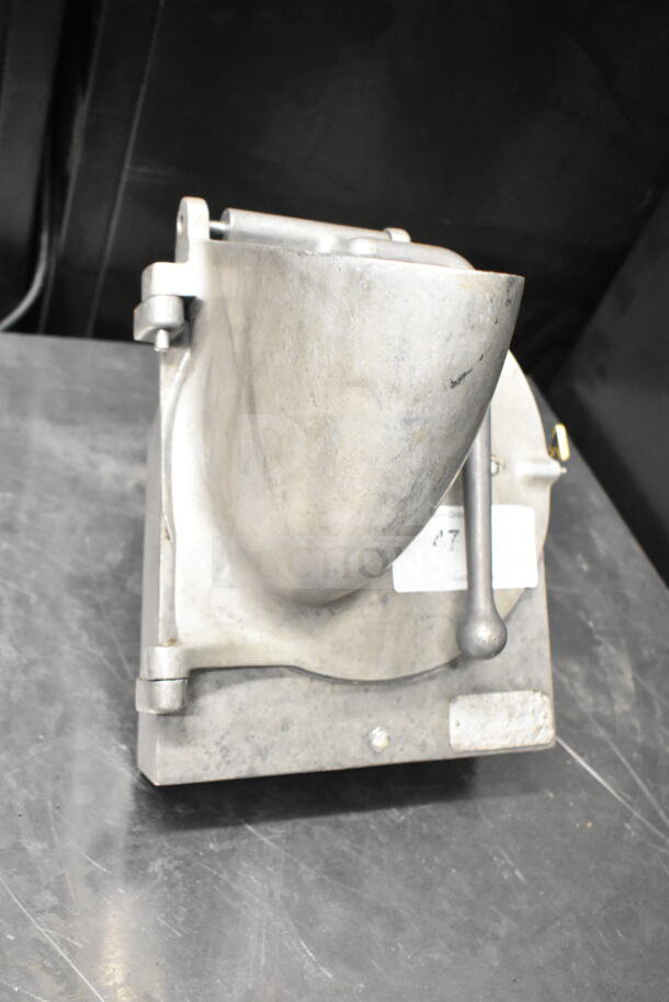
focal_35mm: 38
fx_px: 1044
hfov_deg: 35.5
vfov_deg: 51.3
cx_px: 334
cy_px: 501
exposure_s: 1/40
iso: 4000
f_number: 4
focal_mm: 25
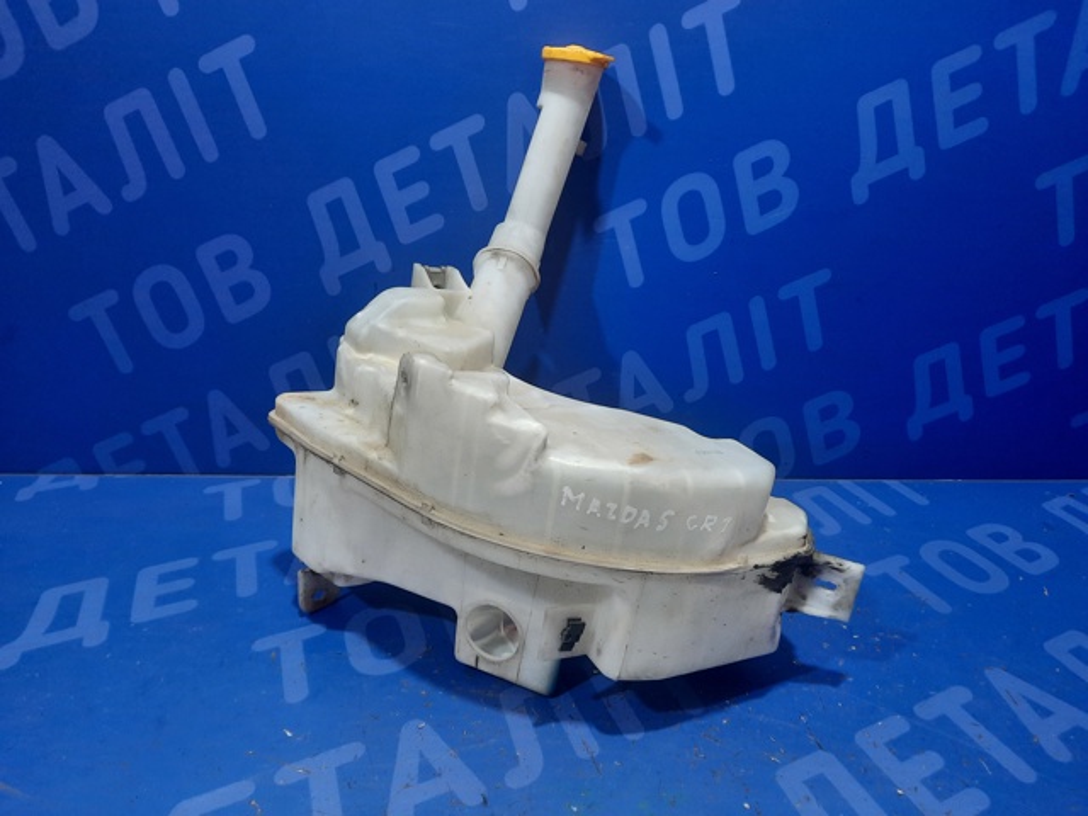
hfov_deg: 69.4
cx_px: 544
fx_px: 786
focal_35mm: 25
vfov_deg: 54.9
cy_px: 408
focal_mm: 4.6
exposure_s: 1/50
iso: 320
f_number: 2
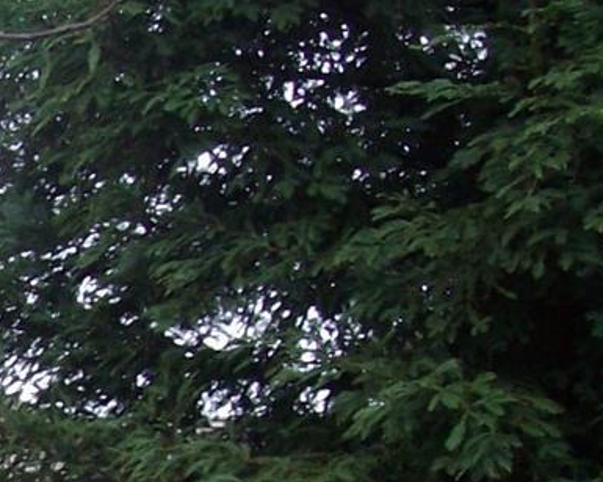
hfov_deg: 13.3
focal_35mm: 133
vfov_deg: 11.1
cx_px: -420
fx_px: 2374
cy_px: 728
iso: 80
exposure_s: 1/74.8
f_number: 2.8
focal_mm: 5.8
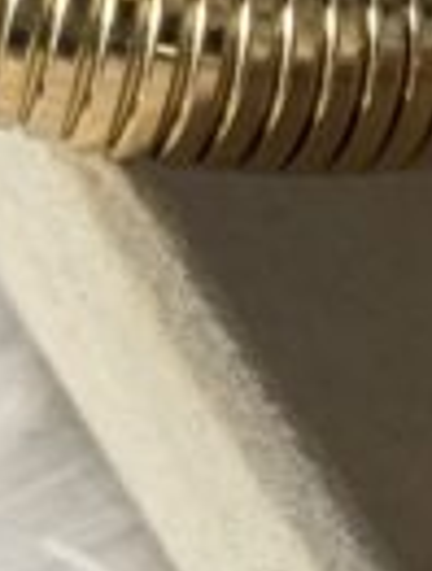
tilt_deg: -57.6
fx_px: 6193
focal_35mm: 374
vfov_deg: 5.3
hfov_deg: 3.9
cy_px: 658
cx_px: 1344
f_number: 1.78
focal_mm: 6.76
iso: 50
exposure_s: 1/122
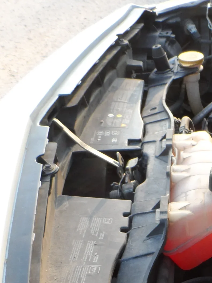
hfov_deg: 23.4
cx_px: 244
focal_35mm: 58
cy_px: 238
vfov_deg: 32.1
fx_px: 474
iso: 80
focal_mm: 4
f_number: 3.2
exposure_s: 1/90
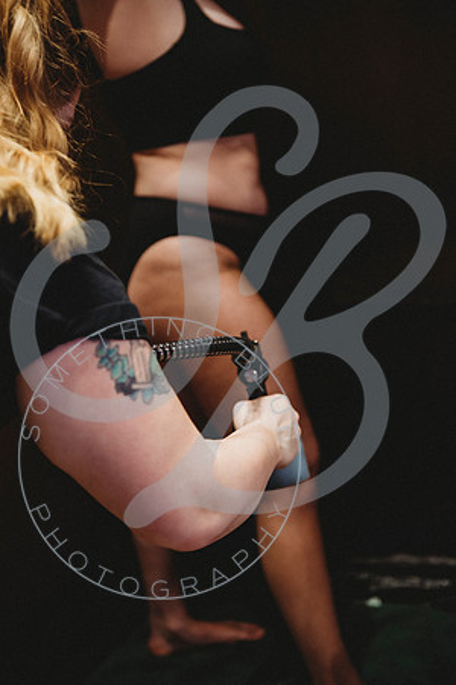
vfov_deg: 35.6
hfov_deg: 24.2
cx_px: 228
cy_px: 342
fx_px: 1064
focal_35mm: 56
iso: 1000
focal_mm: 56
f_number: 2.8
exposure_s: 1/125
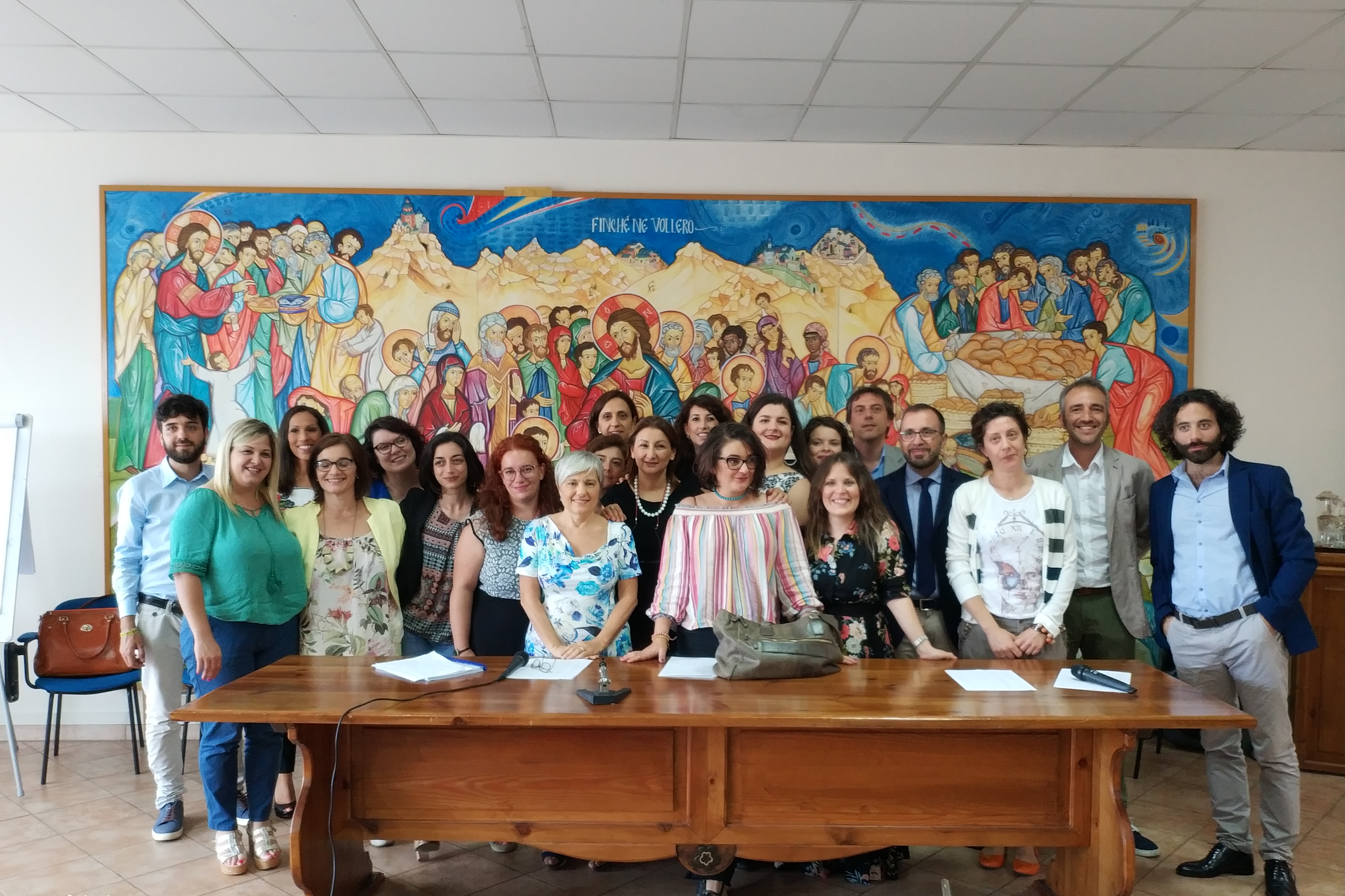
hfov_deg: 55.8
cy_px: 496
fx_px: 1270
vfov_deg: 38.8
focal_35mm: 34
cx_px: 659
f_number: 2
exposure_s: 1/25
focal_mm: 4.5
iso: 340
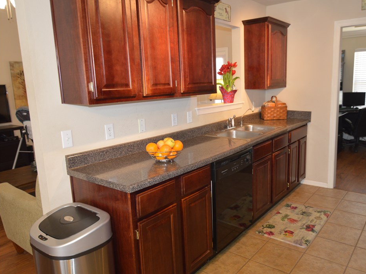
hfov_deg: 64.9
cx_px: 213
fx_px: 285
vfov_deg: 51.4
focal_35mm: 27
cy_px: 135
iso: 500
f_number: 2.8
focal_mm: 16
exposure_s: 1/60
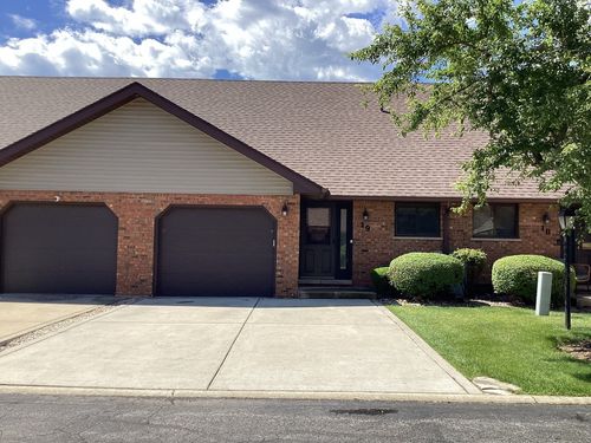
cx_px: 296
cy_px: 222
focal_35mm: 31
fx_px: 529
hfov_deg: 58.4
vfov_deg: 45.4
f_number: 2.4
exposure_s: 1/1274
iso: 25
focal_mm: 3.3
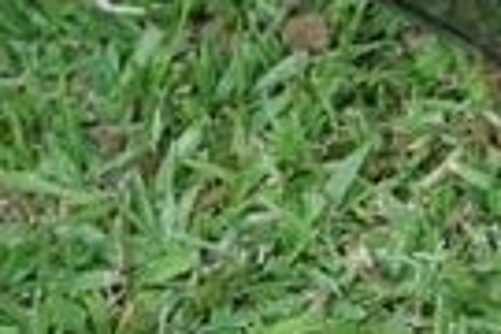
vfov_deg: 2.3
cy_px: 193
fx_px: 8370
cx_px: 649
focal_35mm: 601
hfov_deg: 3.4
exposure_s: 1/200
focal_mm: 135
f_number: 5.6
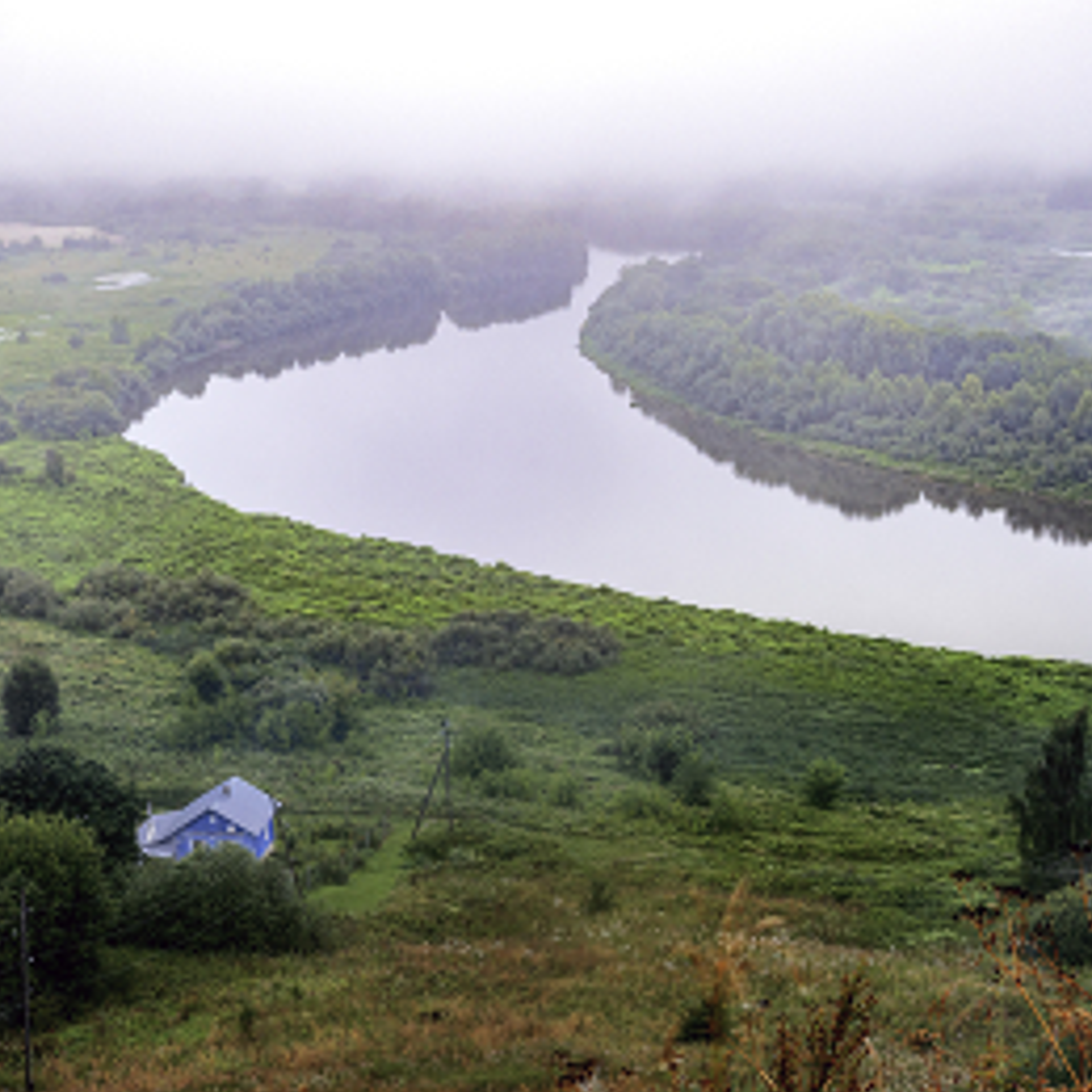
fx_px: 2213
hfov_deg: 27.7
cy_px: 544
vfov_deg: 27.7
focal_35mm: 62
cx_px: 466
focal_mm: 26
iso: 200
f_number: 6.3
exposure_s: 1/2
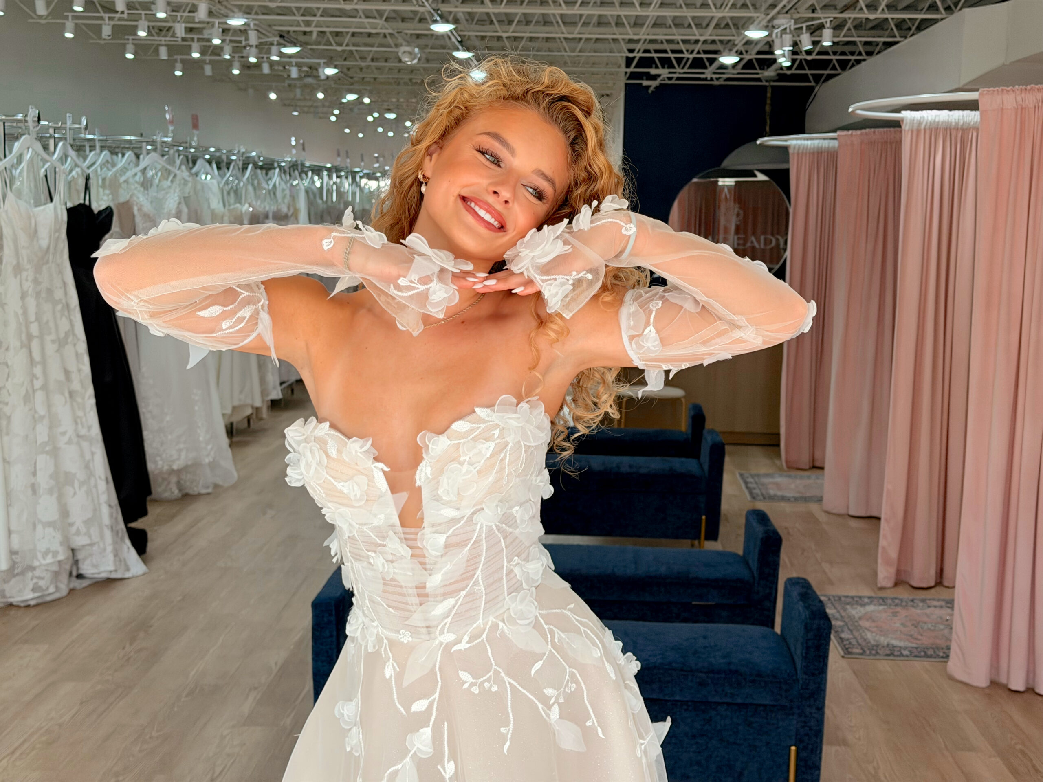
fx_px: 1446
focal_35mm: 48
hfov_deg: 39.7
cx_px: 522
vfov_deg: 30.3
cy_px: 391
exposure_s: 1/266
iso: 64
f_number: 1.78
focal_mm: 6.76
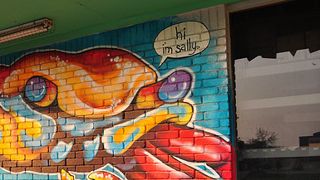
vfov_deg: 22.9
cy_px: 131
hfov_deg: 39.6
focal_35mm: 52
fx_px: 441
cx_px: 118
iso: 200
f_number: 4.5
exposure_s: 1/160
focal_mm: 22
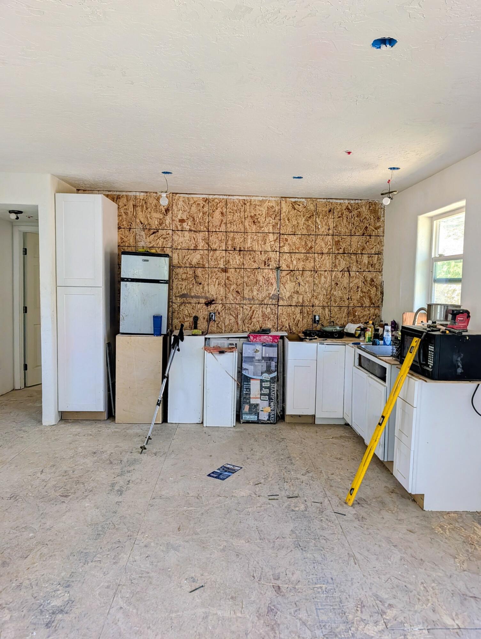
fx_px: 444
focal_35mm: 24
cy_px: 320
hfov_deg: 56.9
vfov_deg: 71.5
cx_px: 240
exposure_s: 1/369
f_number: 1.68
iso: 241
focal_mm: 6.9
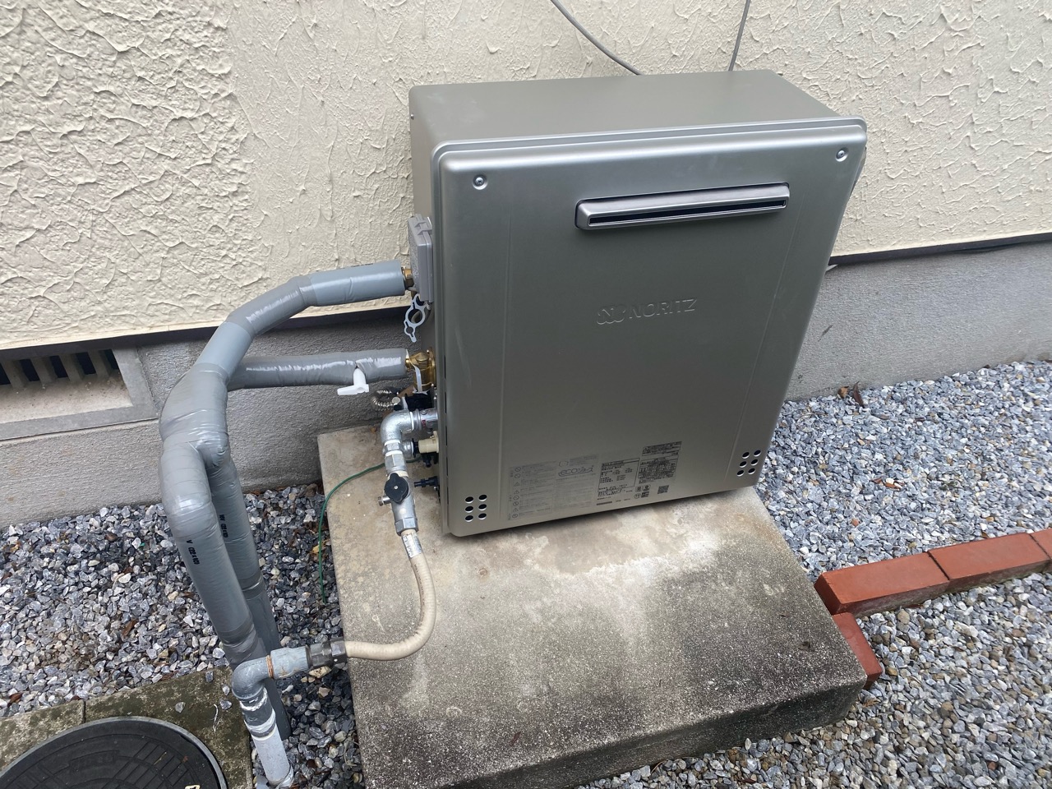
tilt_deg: -40.2
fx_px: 790
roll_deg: -4.4
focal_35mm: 26
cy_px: 394
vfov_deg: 53.1
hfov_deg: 67.3
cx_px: 526
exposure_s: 1/529
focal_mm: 4.25
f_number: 1.8
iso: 32
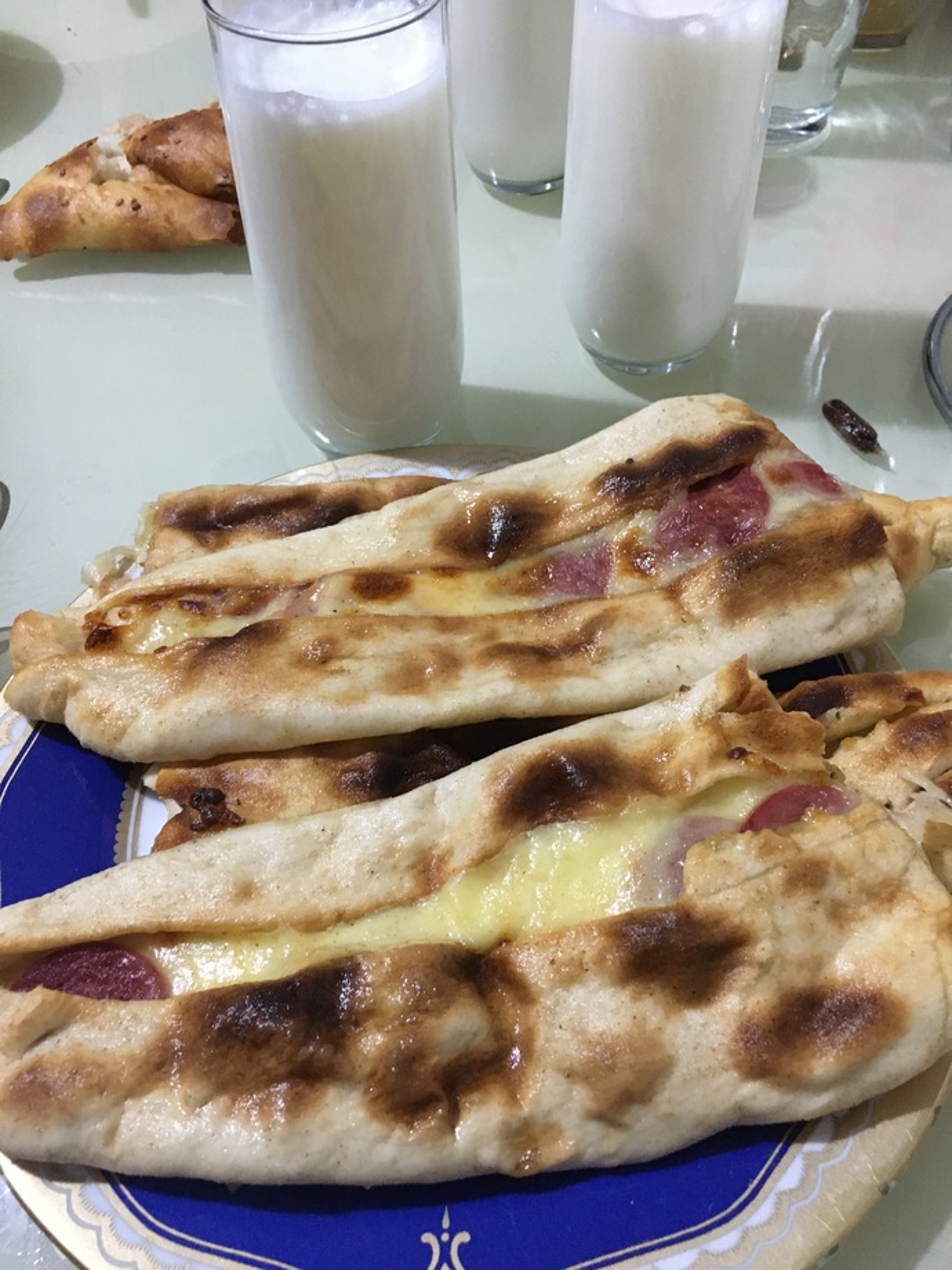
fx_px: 1063
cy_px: 635
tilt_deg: -53.5
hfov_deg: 48.2
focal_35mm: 29
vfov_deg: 61.7
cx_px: 476
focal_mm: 4.15
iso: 250
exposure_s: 1/33
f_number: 2.2
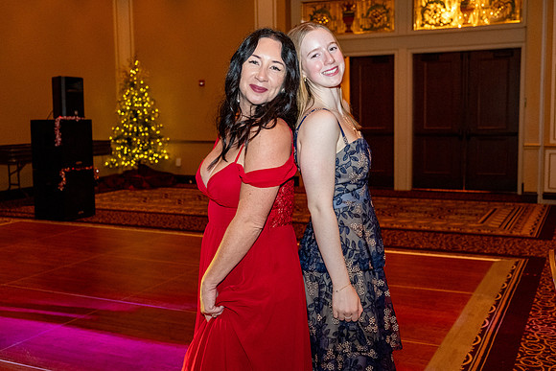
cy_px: 186
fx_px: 618
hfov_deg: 48.4
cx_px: 278
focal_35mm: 40
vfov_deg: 33.4
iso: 2500
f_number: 3.2
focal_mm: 26.5
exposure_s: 1/125
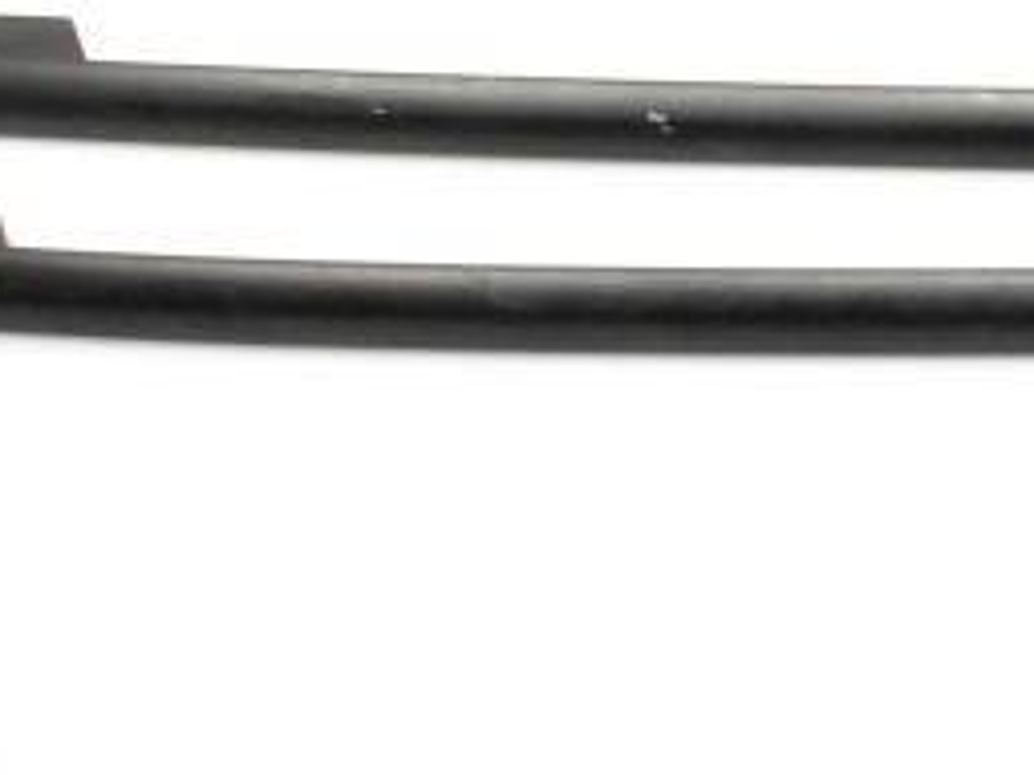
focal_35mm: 116
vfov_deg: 12.6
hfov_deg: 16.1
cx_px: 1338
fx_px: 3463
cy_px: 53
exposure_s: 1/400
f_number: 10
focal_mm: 20
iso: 6400
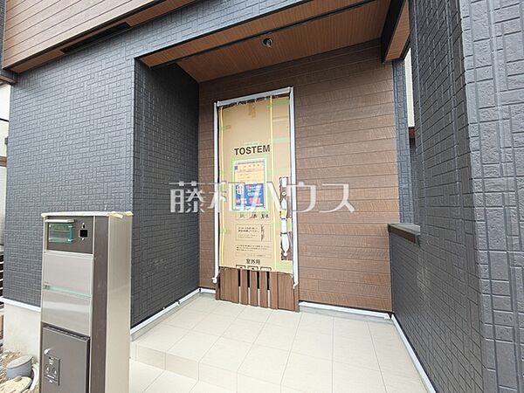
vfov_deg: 85.7
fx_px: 212
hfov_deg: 102.1
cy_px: 196
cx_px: 262
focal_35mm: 14
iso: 48
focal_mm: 1.83
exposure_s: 1/376
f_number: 2.2
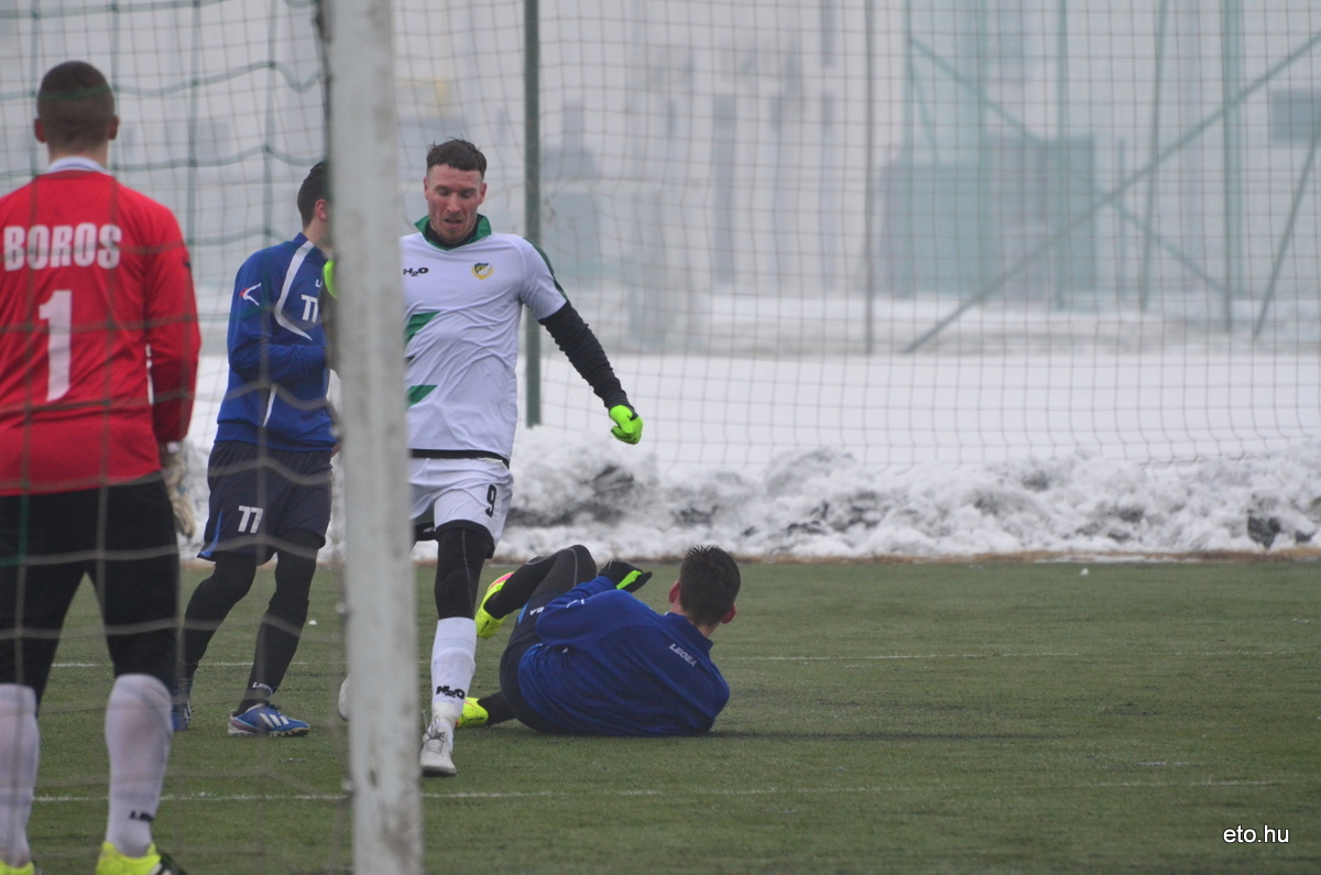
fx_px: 14832
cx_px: 660
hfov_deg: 5.1
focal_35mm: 405
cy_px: 438
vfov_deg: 3.4
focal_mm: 270
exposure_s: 1/1250
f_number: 5.6
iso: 1250
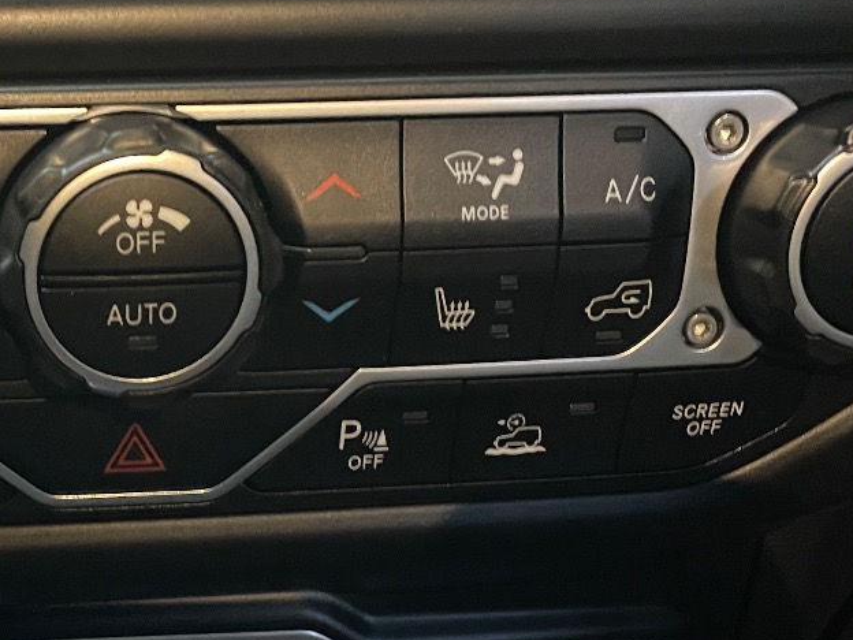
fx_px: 1479
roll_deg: +0.8
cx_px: 98
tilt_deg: -26.9
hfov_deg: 30.8
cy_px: 477
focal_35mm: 60
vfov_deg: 24.2
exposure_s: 1/15
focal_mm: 4.2
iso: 1250
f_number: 1.6
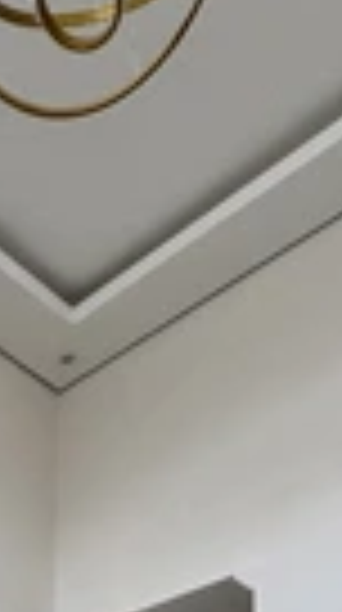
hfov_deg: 19.9
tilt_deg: -0.7
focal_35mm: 54
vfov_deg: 25.3
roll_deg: +0.4
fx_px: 875
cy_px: 986
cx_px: -130
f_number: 2.2
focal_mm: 2.22
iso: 80
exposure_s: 1/99
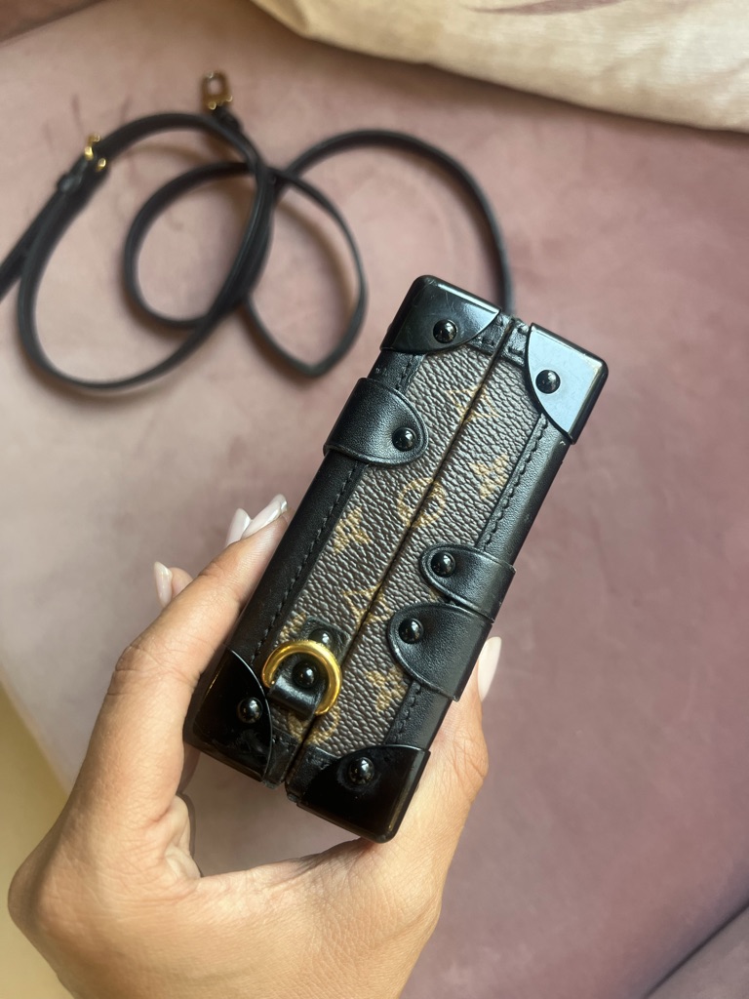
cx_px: 374
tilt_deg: -79.8
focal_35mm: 26
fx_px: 750
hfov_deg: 53.1
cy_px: 500
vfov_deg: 67.3
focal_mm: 5.7
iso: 125
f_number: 1.5
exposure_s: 1/119
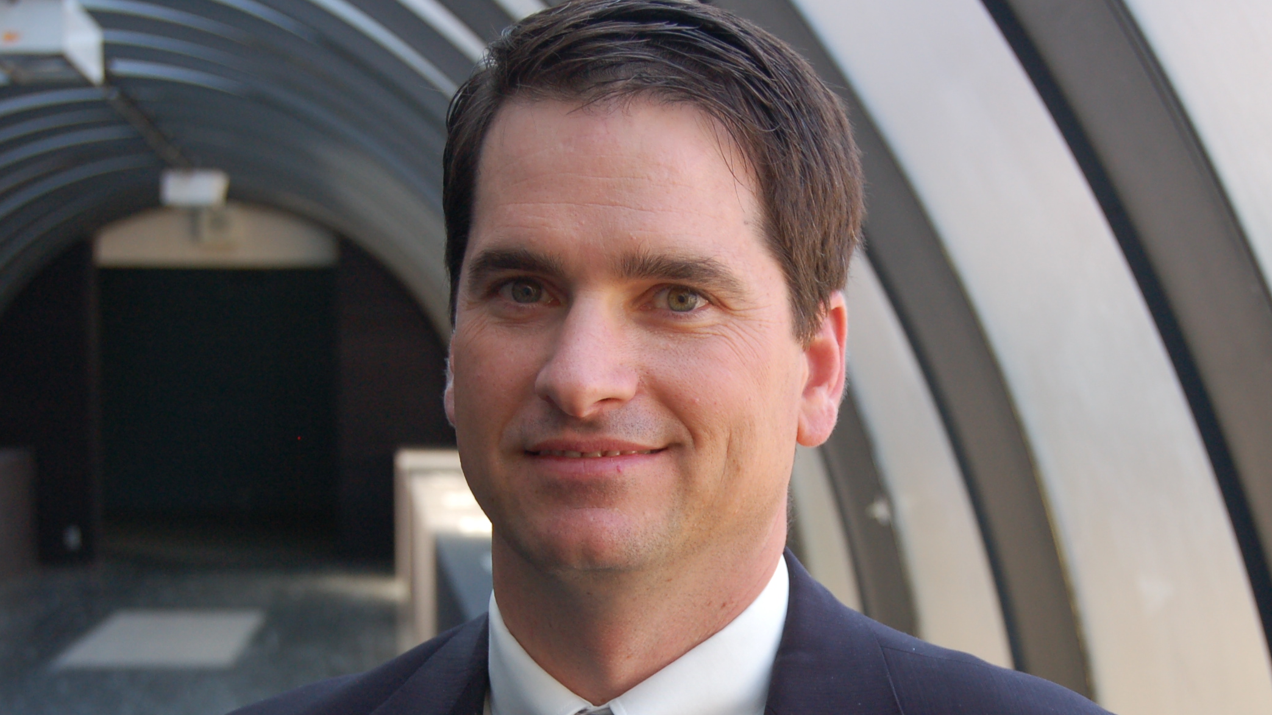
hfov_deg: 24.7
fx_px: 2901
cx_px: 708
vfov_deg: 14.0
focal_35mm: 86
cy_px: 551
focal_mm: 38
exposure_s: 1/100
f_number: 5
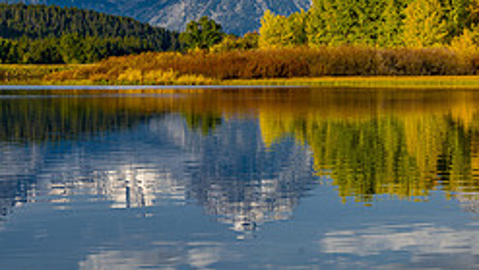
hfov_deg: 12.5
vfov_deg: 7.0
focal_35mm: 172
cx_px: 268
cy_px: 31
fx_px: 2185
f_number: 14
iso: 100
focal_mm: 70
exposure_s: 1/60
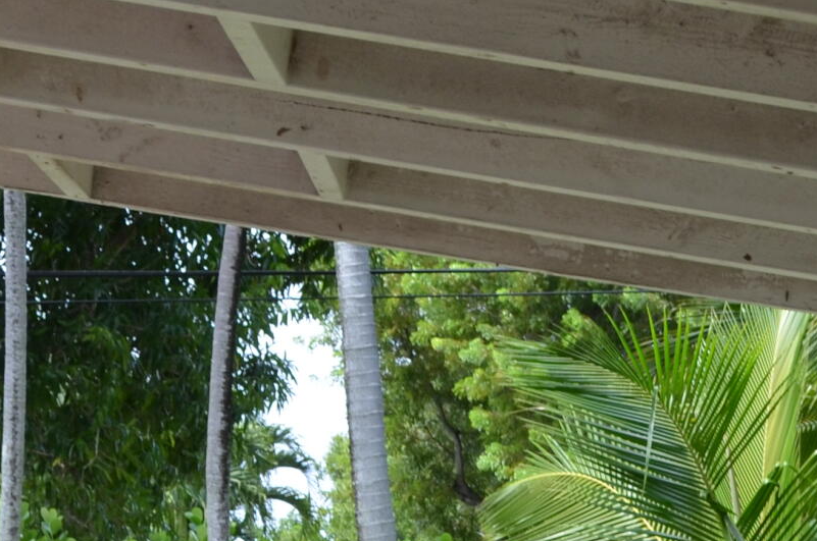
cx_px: 677
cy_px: 889
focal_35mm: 146
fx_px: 3307
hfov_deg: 14.0
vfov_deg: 9.0
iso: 200
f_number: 6.3
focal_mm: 26
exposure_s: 1/160
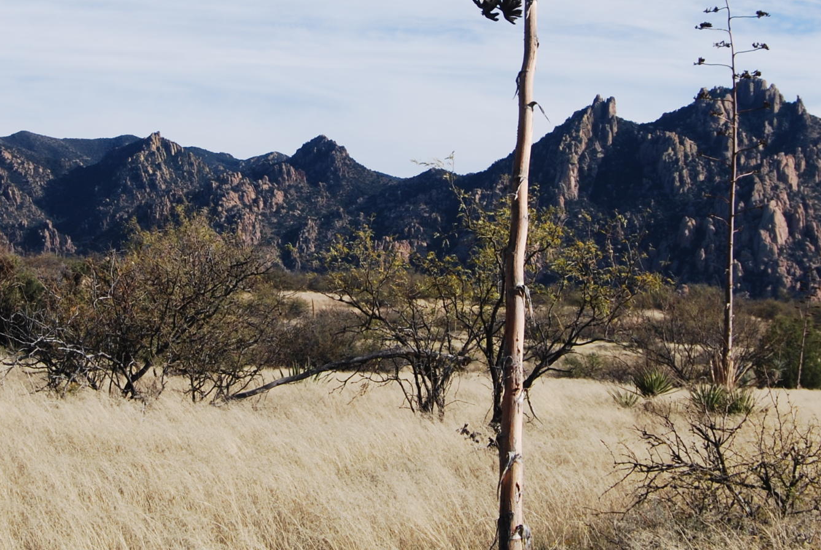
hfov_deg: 20.1
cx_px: 258
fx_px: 2306
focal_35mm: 101
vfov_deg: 13.5
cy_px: 71
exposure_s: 1/250
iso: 100
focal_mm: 30
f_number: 8
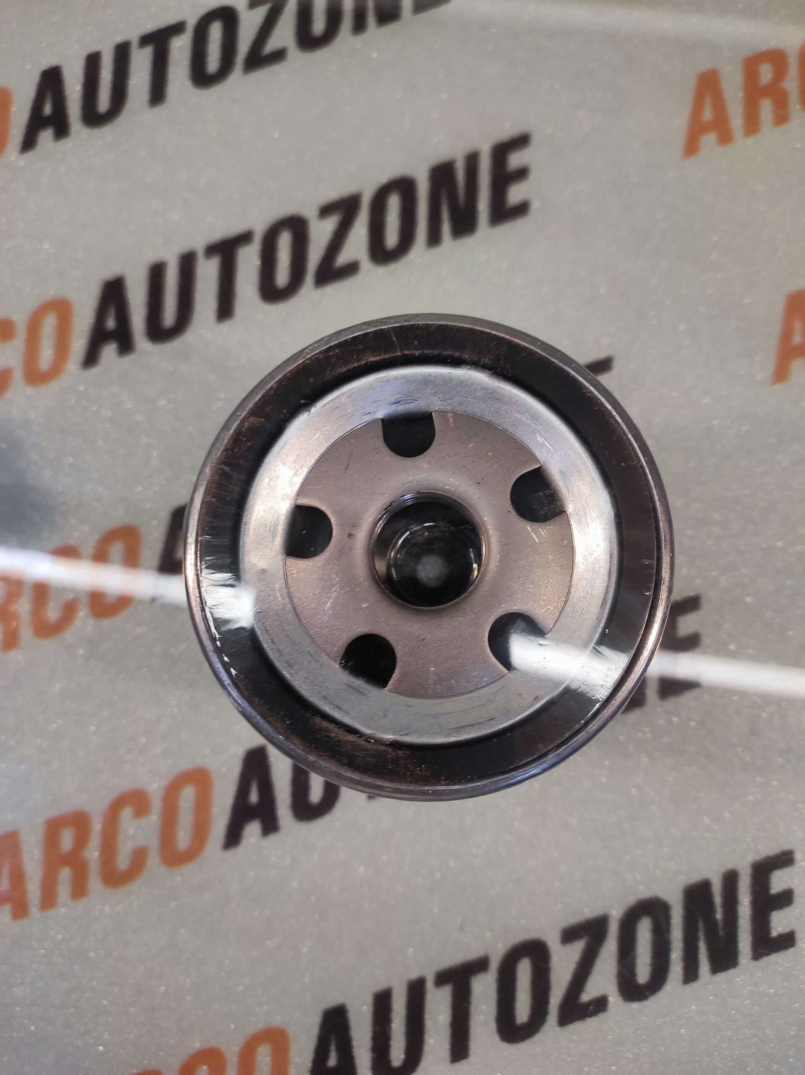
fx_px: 528
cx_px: 402
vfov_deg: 91.1
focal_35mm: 17
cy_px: 538
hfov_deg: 74.7
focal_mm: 4.74
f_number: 1.79
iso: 110
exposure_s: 1/50
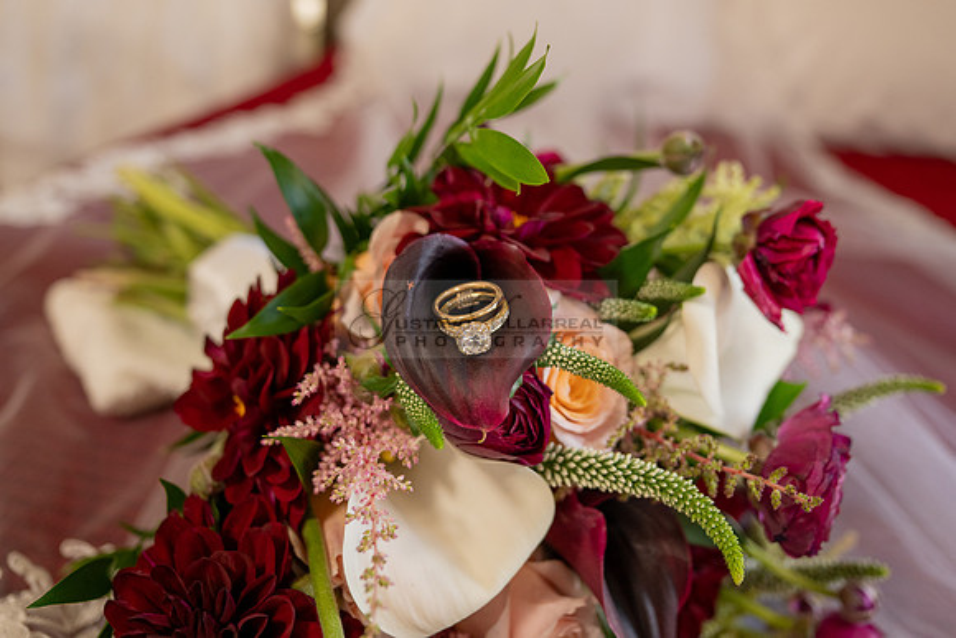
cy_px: 207
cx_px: 478
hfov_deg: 58.1
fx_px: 861
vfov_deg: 40.1
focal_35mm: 32
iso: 640
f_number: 2.8
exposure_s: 1/200
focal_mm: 24
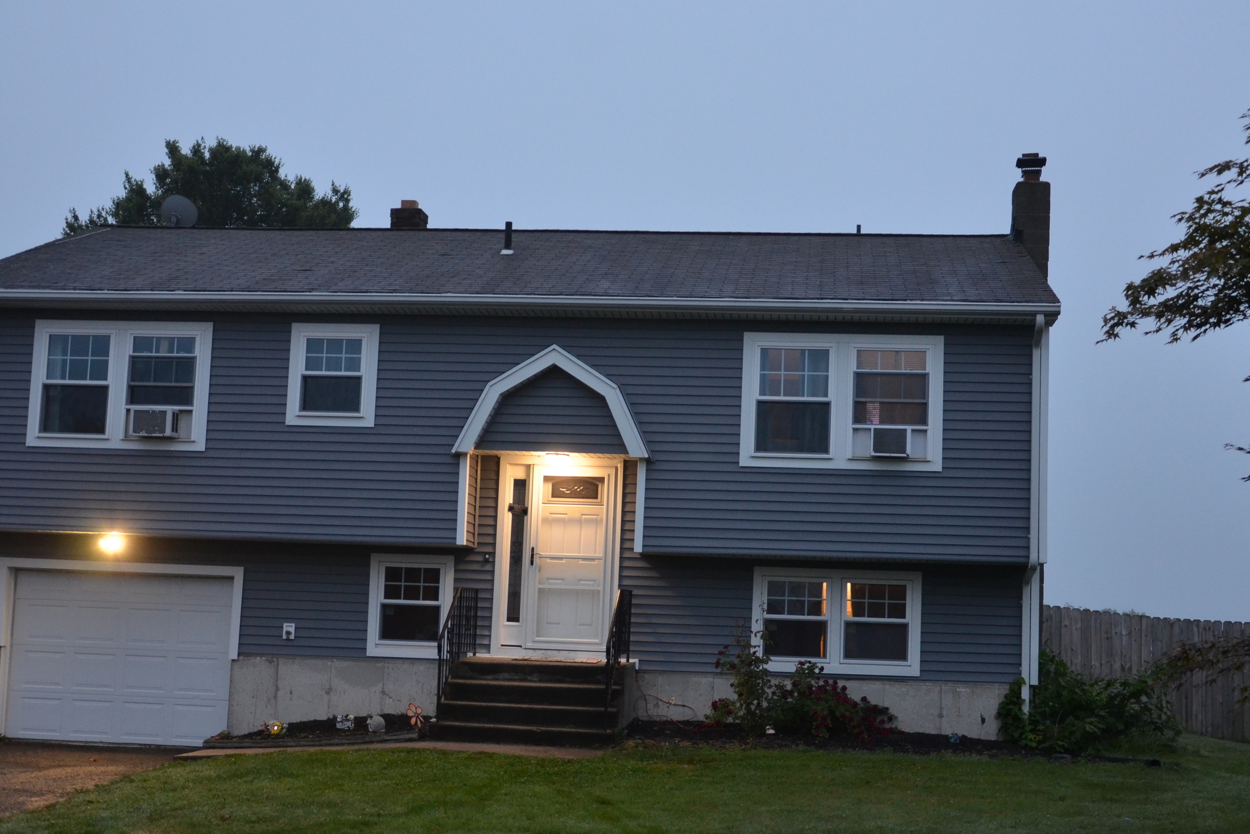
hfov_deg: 38.9
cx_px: 619
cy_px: 462
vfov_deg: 26.5
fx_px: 1771
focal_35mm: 51
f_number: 3.8
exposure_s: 1/30
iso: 800
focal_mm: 24
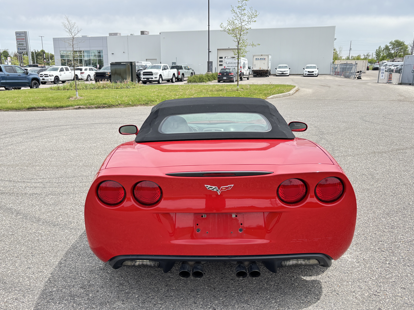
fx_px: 395
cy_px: 174
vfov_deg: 42.9
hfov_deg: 55.3
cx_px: 196
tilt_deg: -14.7
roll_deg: +0.5
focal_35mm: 33
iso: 50
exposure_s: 1/837
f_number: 1.6
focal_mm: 5.96
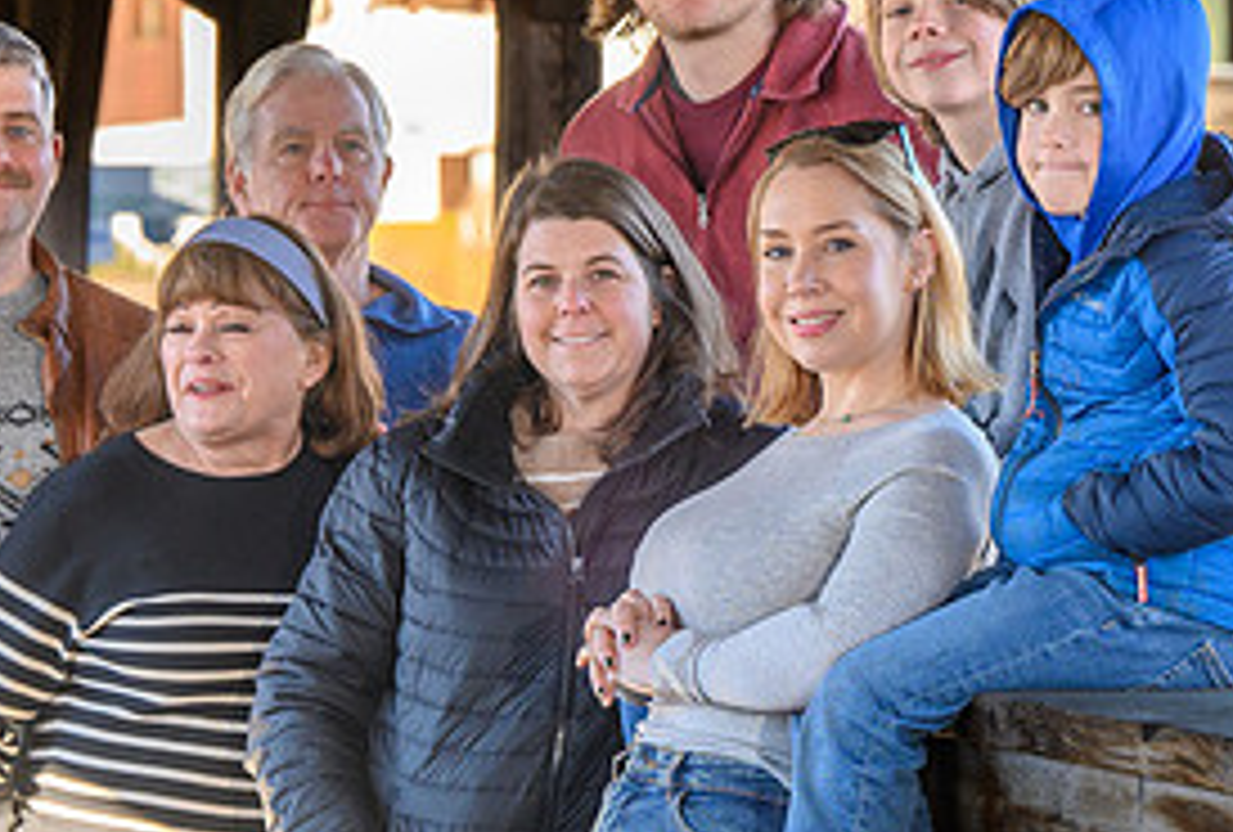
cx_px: 423
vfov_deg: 5.6
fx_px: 8561
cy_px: 780
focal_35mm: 249
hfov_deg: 8.2
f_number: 4.5
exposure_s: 1/200
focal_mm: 83
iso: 160
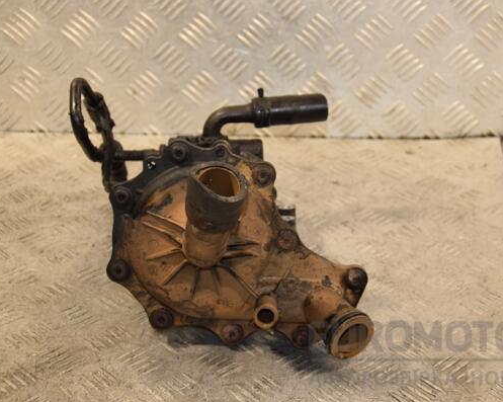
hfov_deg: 22.5
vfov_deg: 18.1
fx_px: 1265
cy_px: 202
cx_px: 289
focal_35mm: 85
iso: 800
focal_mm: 50
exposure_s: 1/160
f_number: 5
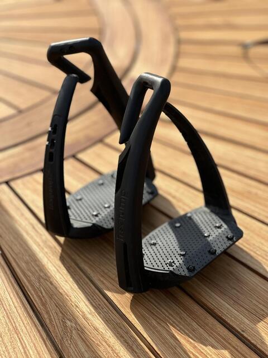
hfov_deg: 19.1
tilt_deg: -34.3
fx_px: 795
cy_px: 179
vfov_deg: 25.3
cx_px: 134
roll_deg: -1.9
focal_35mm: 77
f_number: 2.8
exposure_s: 1/334
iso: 32
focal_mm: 9
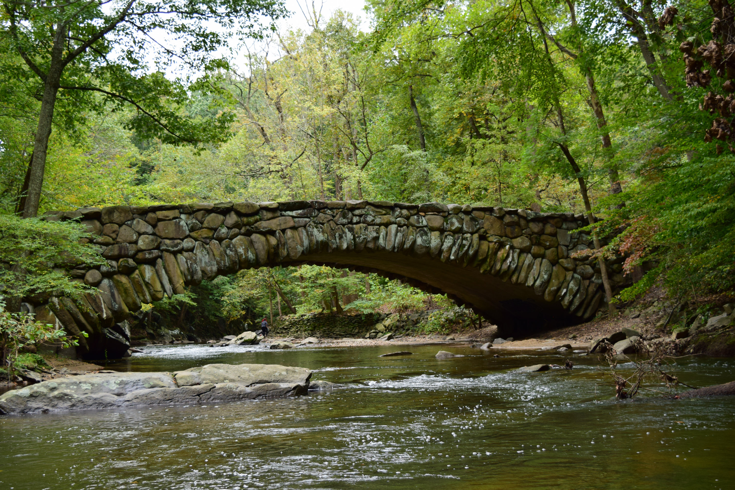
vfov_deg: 29.9
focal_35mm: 45
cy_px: 245
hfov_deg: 43.6
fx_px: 919
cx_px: 368
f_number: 5.6
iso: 320
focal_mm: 30
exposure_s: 1/200
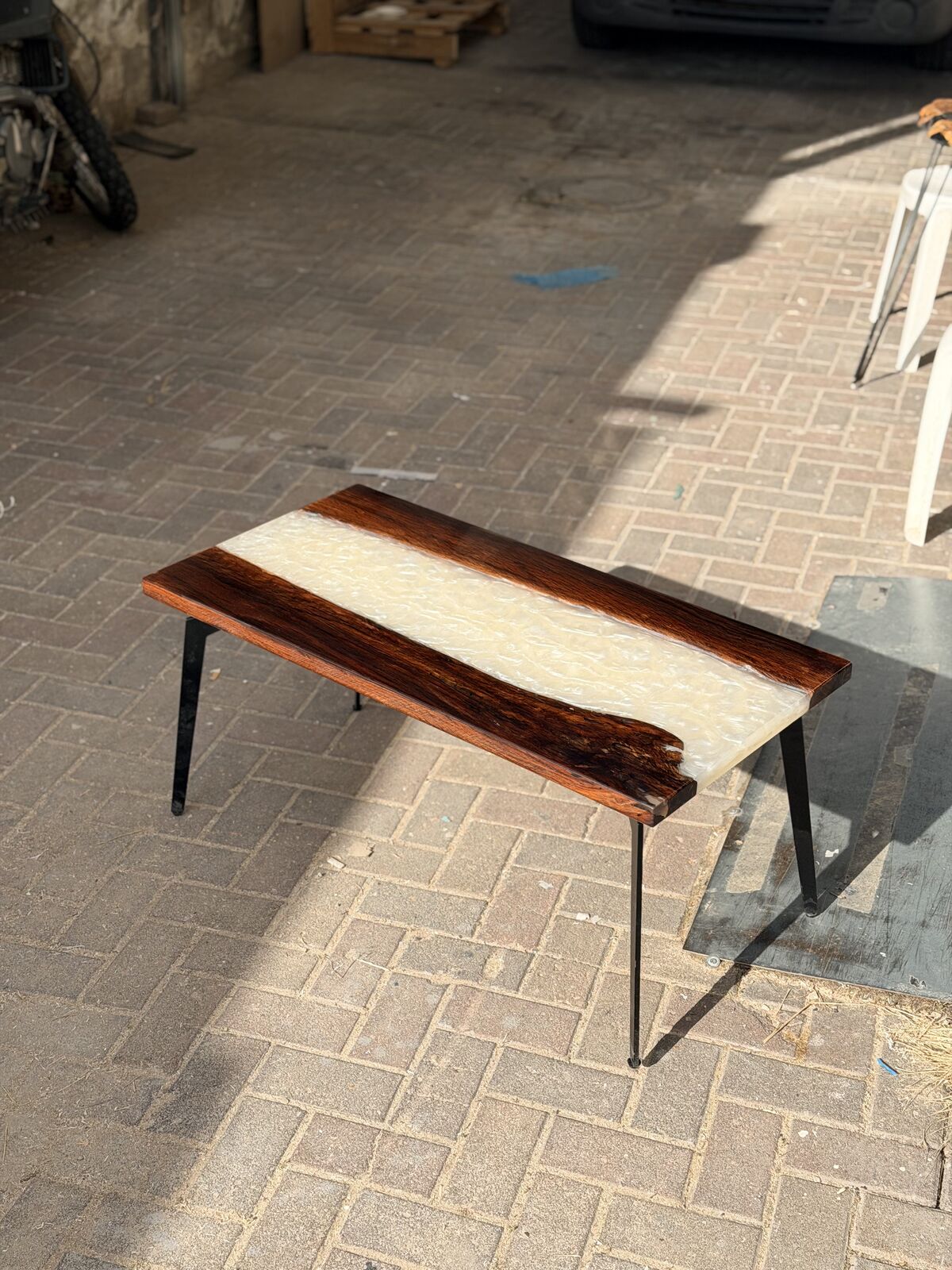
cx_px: 476
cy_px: 635
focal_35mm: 48
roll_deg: -2.6
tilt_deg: -29.3
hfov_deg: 30.3
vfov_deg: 39.7
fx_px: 1760
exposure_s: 1/6024
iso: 64
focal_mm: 6.76
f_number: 1.78
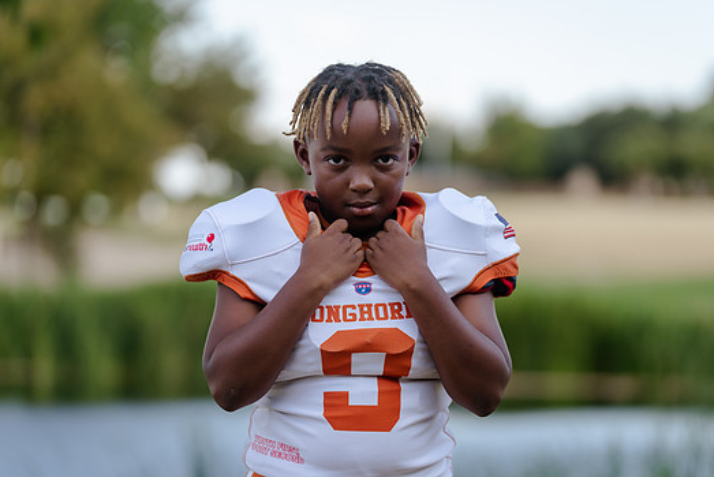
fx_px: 3154
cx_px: 372
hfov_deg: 12.9
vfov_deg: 8.6
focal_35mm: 159
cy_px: 273
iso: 125
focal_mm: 138
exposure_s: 1/320
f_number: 3.2
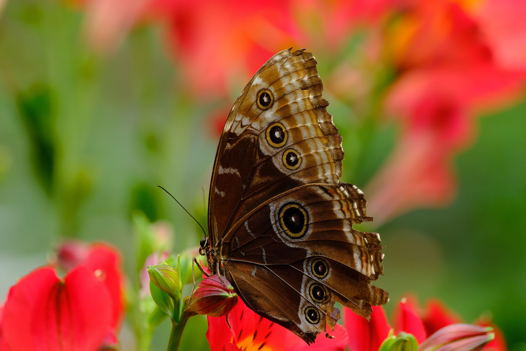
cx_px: 263
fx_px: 13149
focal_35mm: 900
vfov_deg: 1.5
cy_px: 176
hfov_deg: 2.3
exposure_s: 1/60
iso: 800
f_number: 8
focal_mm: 600
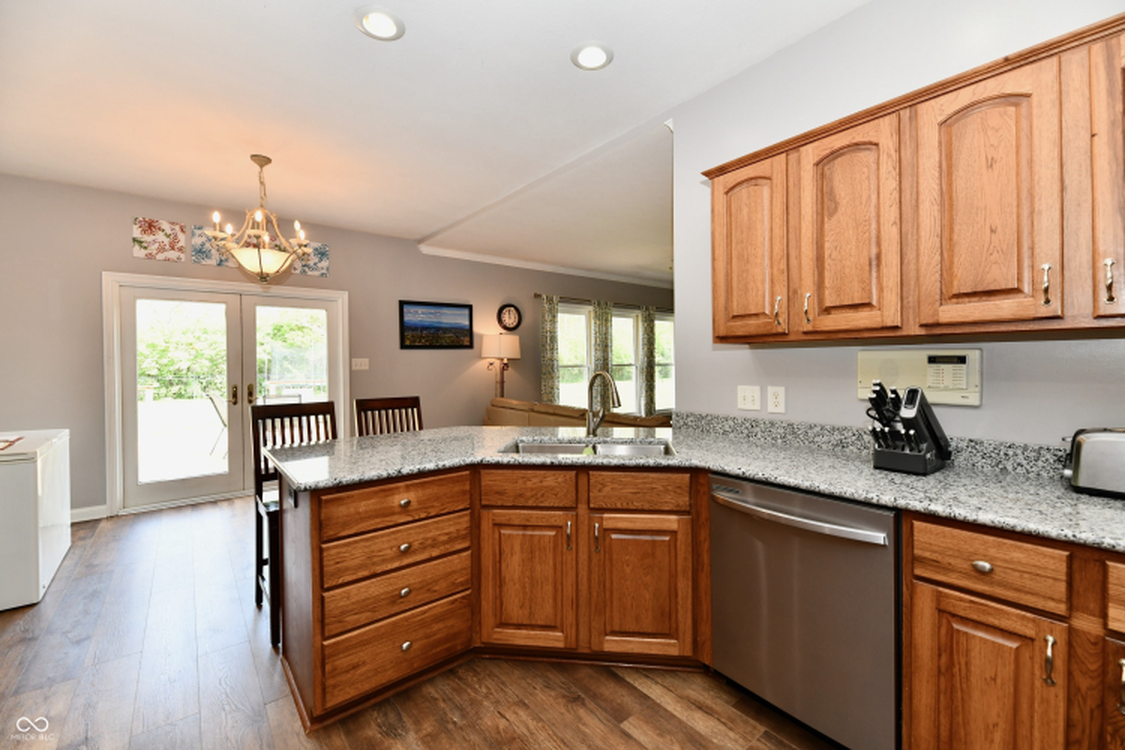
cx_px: 562
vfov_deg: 81.2
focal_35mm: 14
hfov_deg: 104.3
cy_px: 375
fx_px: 437
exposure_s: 1/80
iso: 640
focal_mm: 14
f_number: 6.3
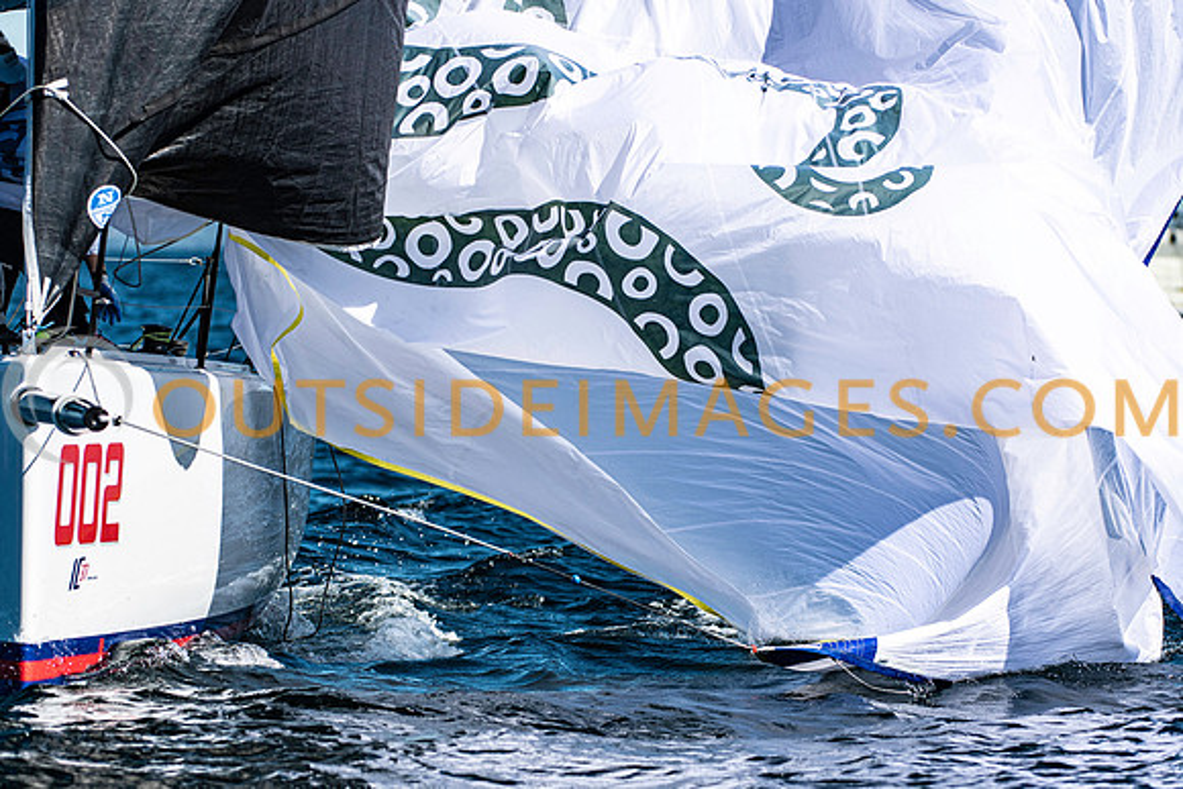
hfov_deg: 6.9
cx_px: 592
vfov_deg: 4.6
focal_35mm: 300
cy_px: 394
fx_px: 9860
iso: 320
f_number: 5
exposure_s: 1/3200
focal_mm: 200
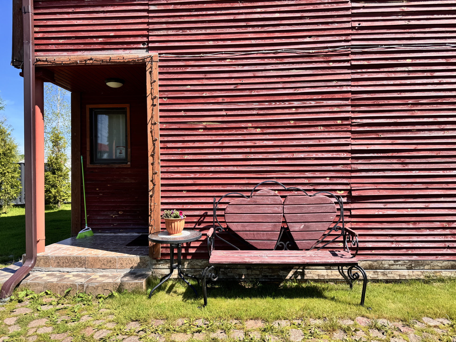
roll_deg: +0.6
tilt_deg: +0.3
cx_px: 228
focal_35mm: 24
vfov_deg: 56.8
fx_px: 316
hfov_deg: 71.6
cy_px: 171
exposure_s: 1/1524
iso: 80
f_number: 1.78
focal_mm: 6.76
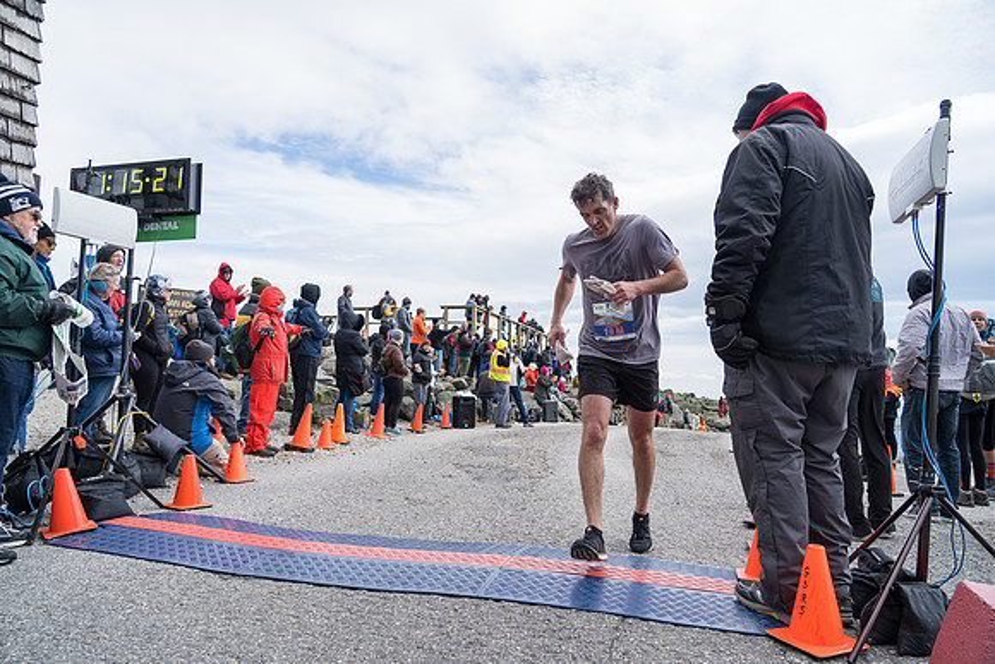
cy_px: 332
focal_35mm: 24
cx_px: 498
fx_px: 663
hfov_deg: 73.7
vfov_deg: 53.2
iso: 200
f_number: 4
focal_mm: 24
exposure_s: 1/1000
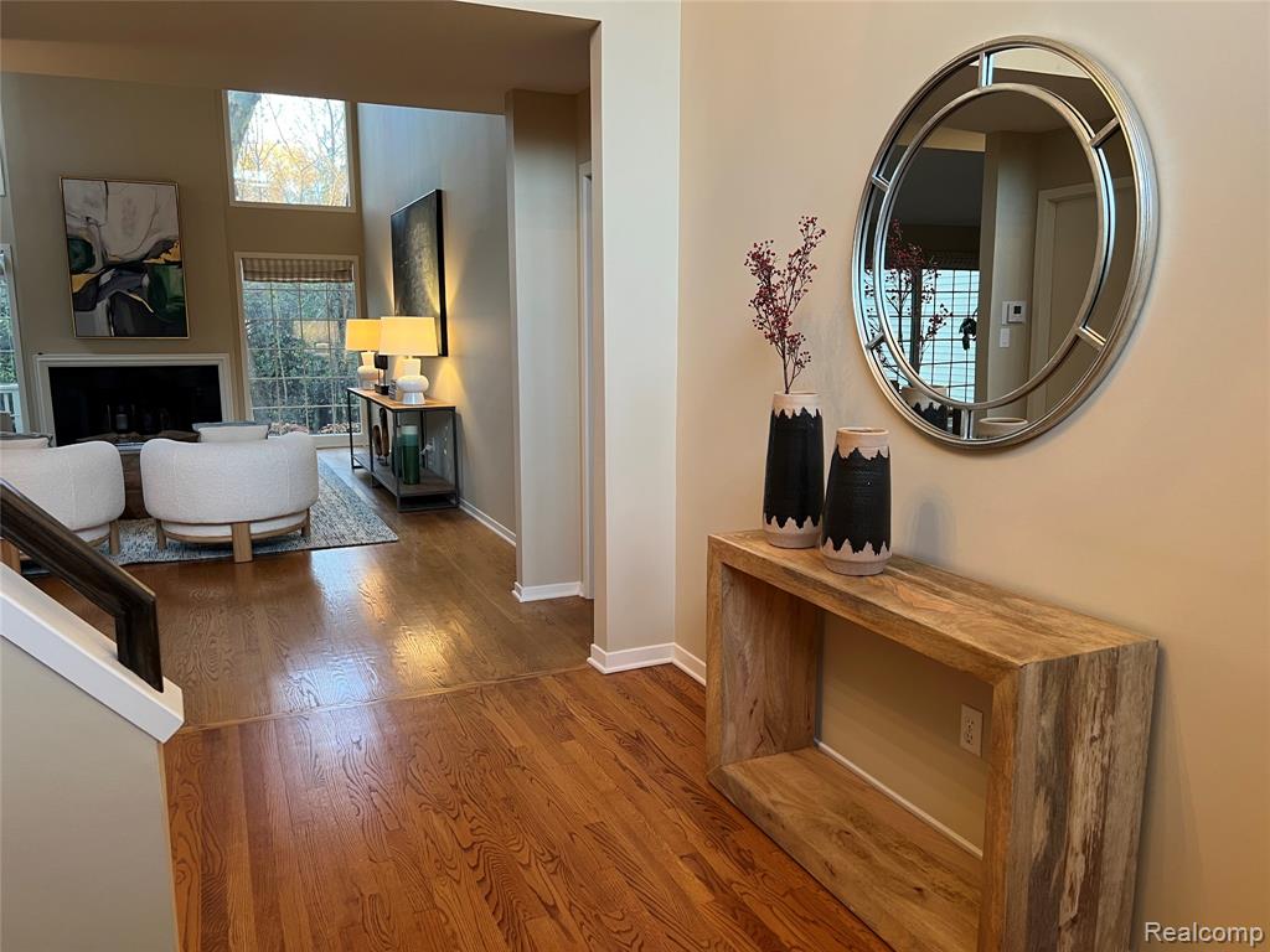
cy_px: 476
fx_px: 954
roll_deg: +0.0
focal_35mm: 26
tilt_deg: -10.4
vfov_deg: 53.1
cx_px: 635
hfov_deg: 67.3
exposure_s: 1/60
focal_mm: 5.7
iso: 100
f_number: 1.5
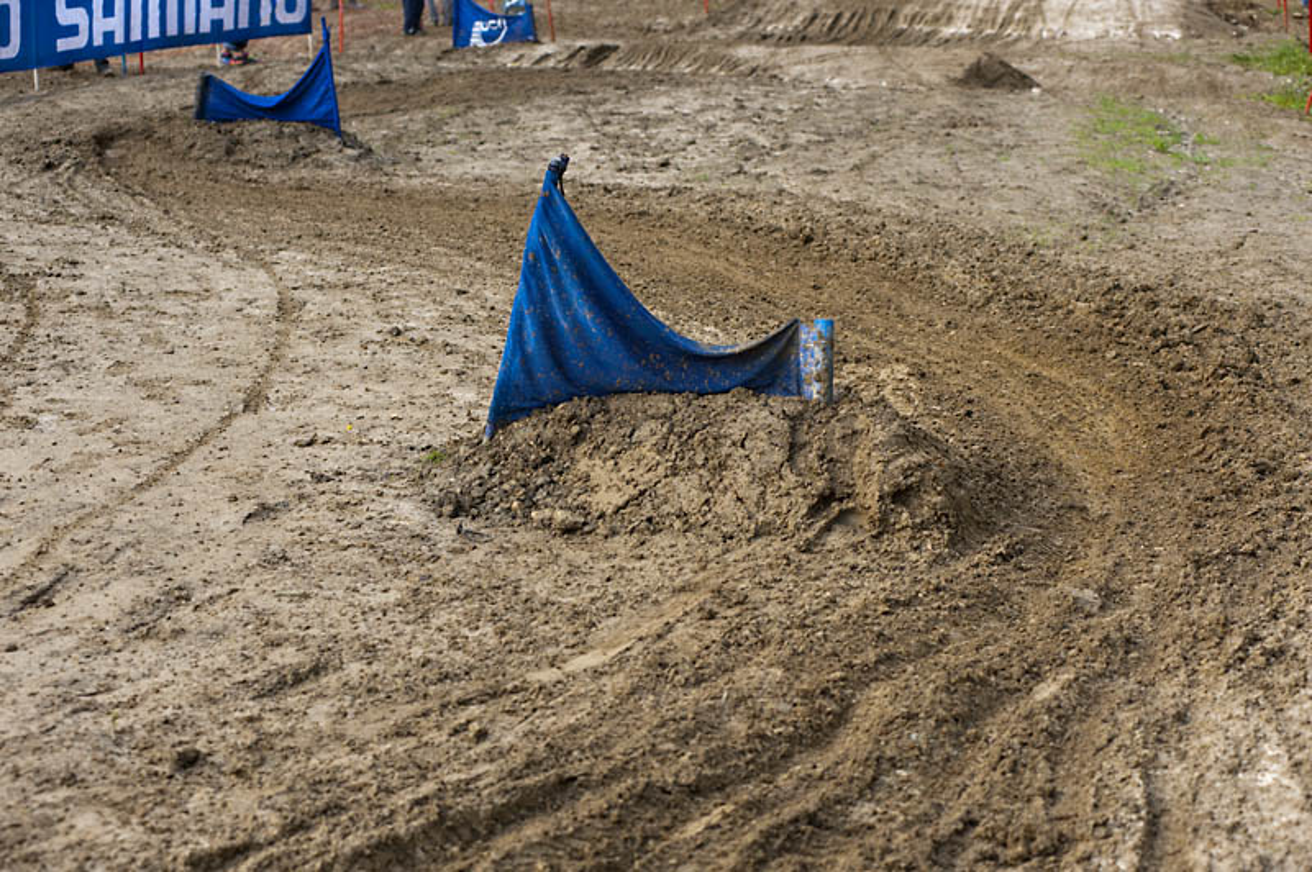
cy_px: 436
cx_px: 656
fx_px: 3132
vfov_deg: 15.9
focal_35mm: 86
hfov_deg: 23.7
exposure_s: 1/500
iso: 3200
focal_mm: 86
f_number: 5.6
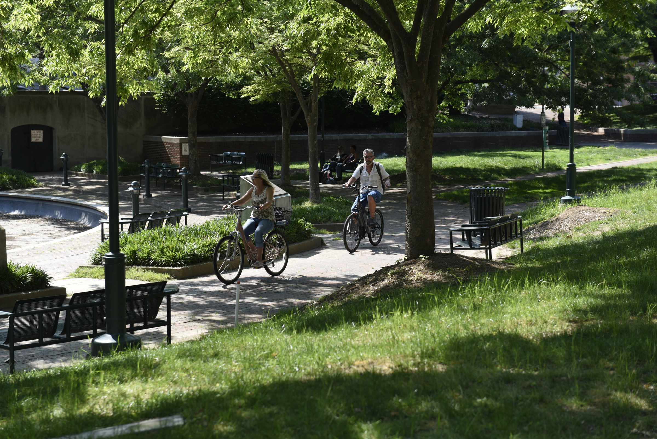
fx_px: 1278
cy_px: 220
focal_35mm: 70
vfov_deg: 19.5
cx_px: 328
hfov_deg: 28.8
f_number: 5.6
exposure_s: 1/200
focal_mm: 70
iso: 100
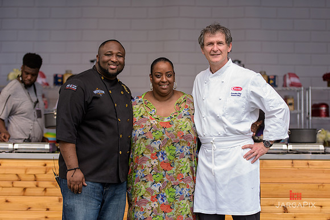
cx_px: 165
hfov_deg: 24.8
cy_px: 110
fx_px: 752
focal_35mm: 82
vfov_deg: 16.7
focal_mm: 82
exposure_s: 1/800
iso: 250
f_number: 3.2
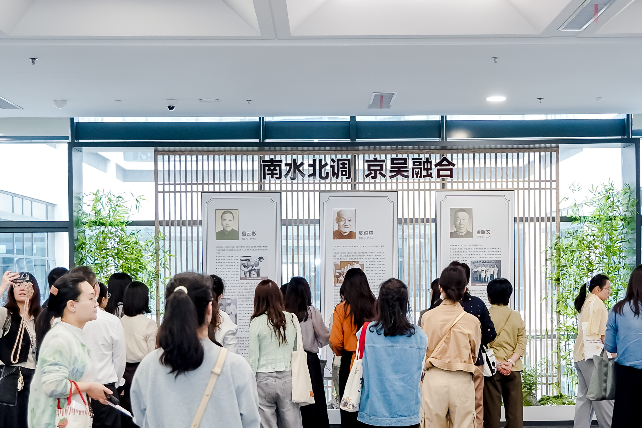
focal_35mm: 60
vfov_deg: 22.5
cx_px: 371
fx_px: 1070
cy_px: 286
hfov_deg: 33.3
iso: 1000
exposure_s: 1/200
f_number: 2.8
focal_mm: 27
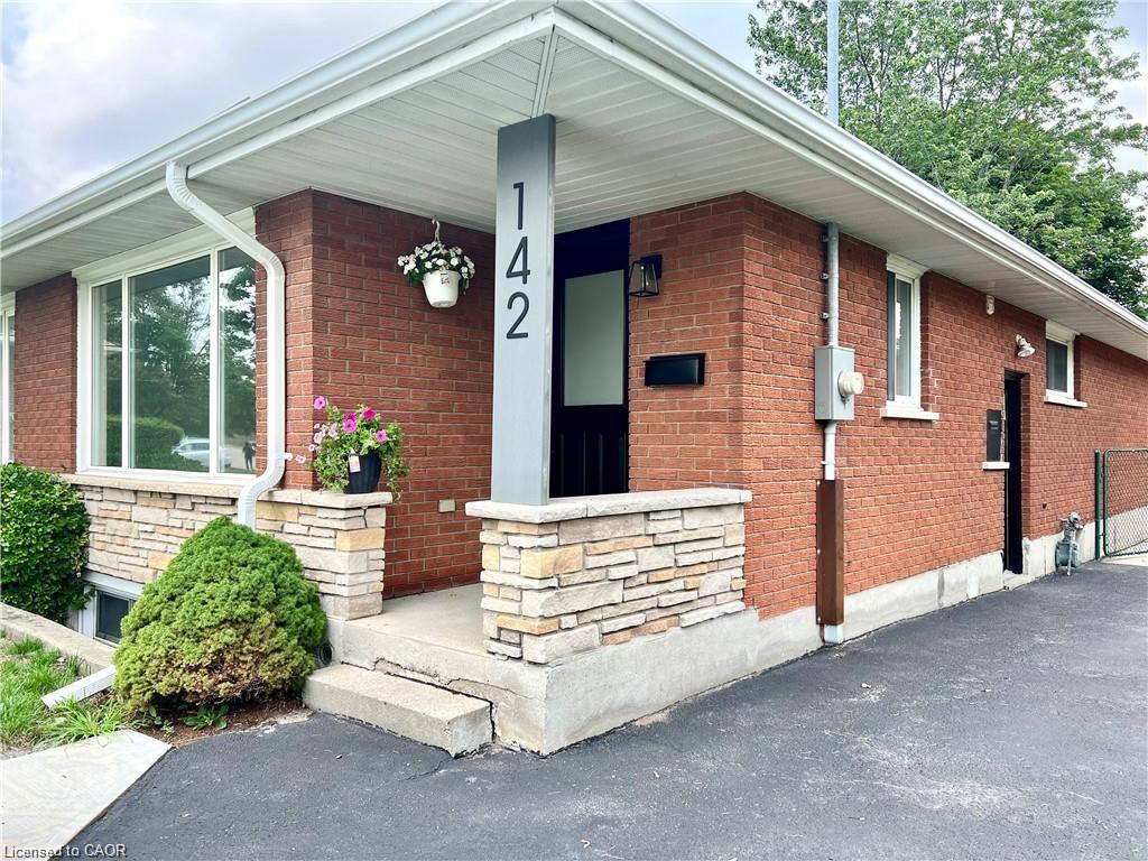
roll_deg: +0.3
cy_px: 430
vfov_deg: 53.1
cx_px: 574
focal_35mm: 26
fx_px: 862
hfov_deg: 67.3
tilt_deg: +0.1
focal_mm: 5.7
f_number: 1.5
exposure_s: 1/1311
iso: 50
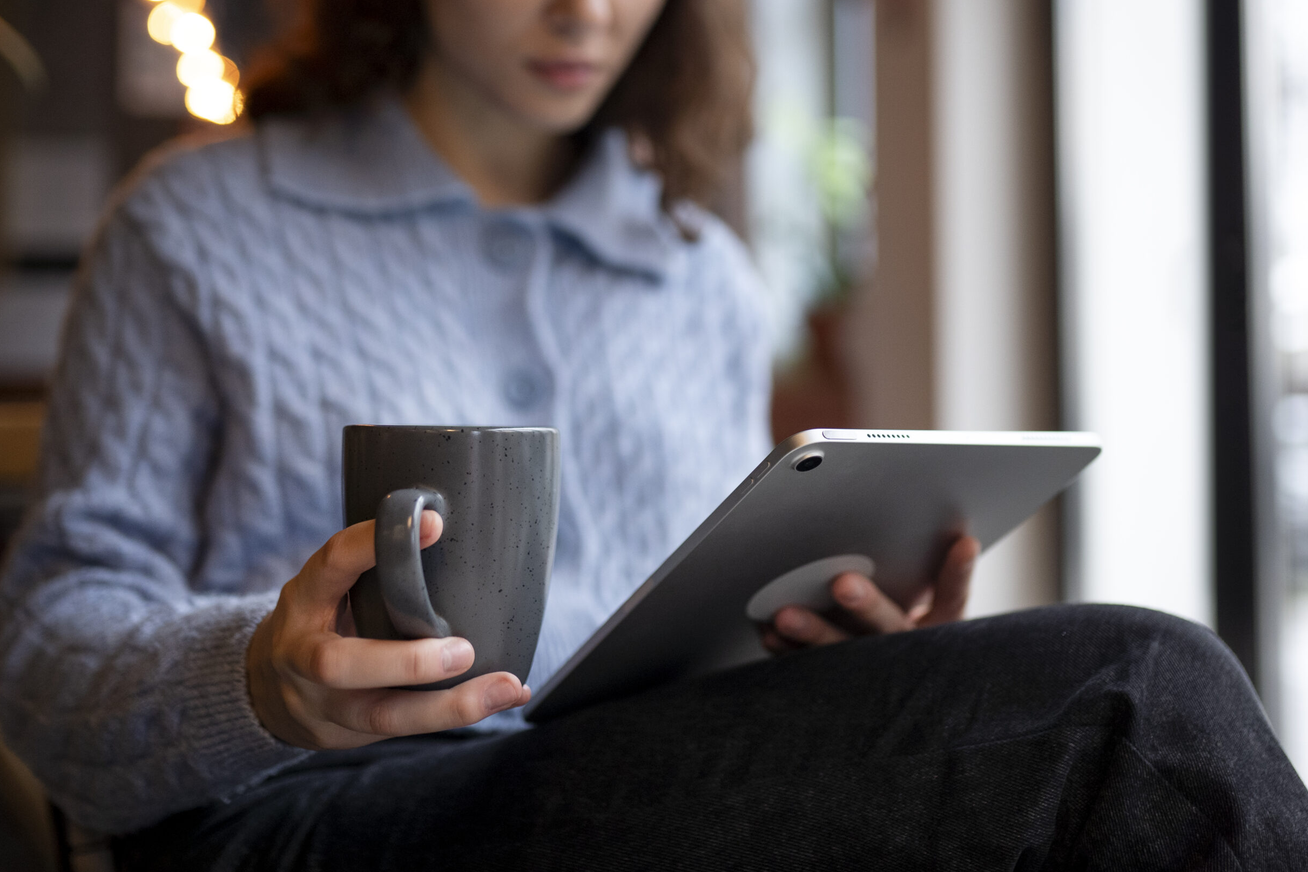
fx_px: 1344
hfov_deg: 51.9
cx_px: 659
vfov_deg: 35.9
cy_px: 442
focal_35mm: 37
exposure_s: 1/250
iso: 1250
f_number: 1.8
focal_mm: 35
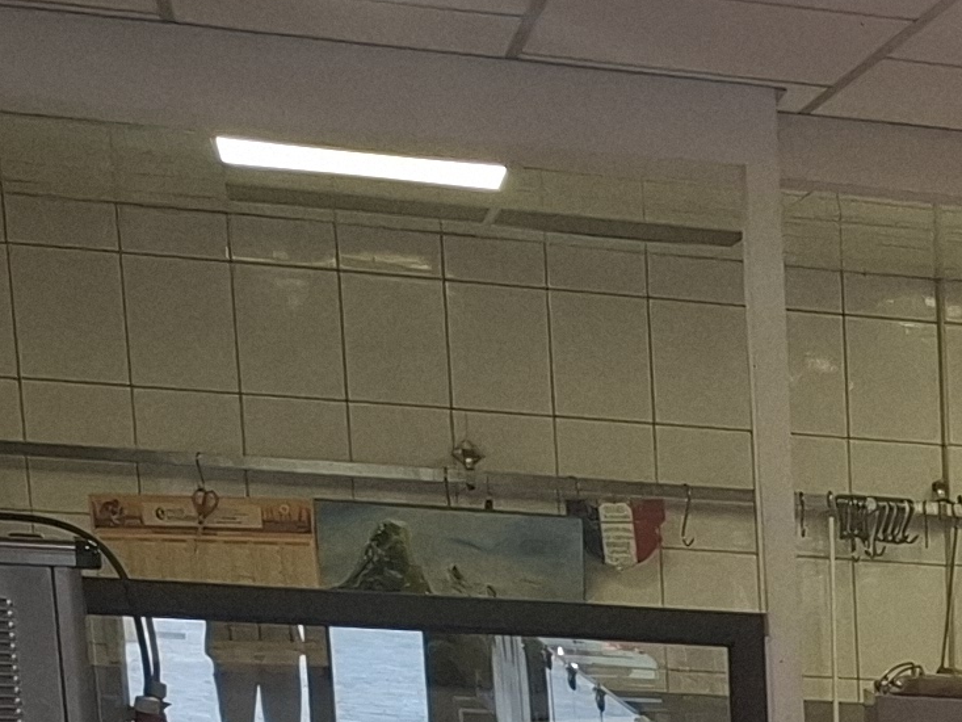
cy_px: 1550
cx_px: 2213
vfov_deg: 10.4
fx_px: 3558
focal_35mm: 128
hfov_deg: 12.5
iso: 100
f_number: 1.8
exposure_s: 1/100
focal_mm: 5.54
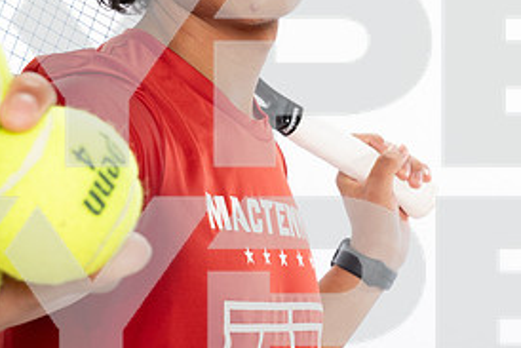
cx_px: 177
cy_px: 68
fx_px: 1622
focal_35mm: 112
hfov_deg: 18.2
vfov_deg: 12.2
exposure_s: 1/250
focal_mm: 53
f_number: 11
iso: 1250
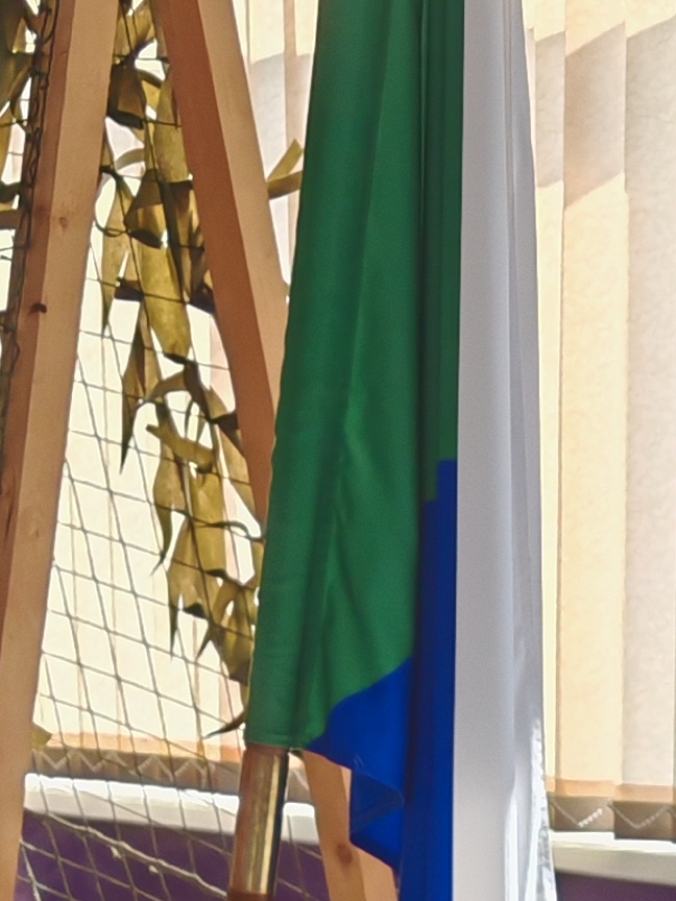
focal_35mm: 128
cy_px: 1529
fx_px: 3333
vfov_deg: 14.0
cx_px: 576
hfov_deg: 11.5
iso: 50
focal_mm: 6.67
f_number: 1.9
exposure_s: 1/180
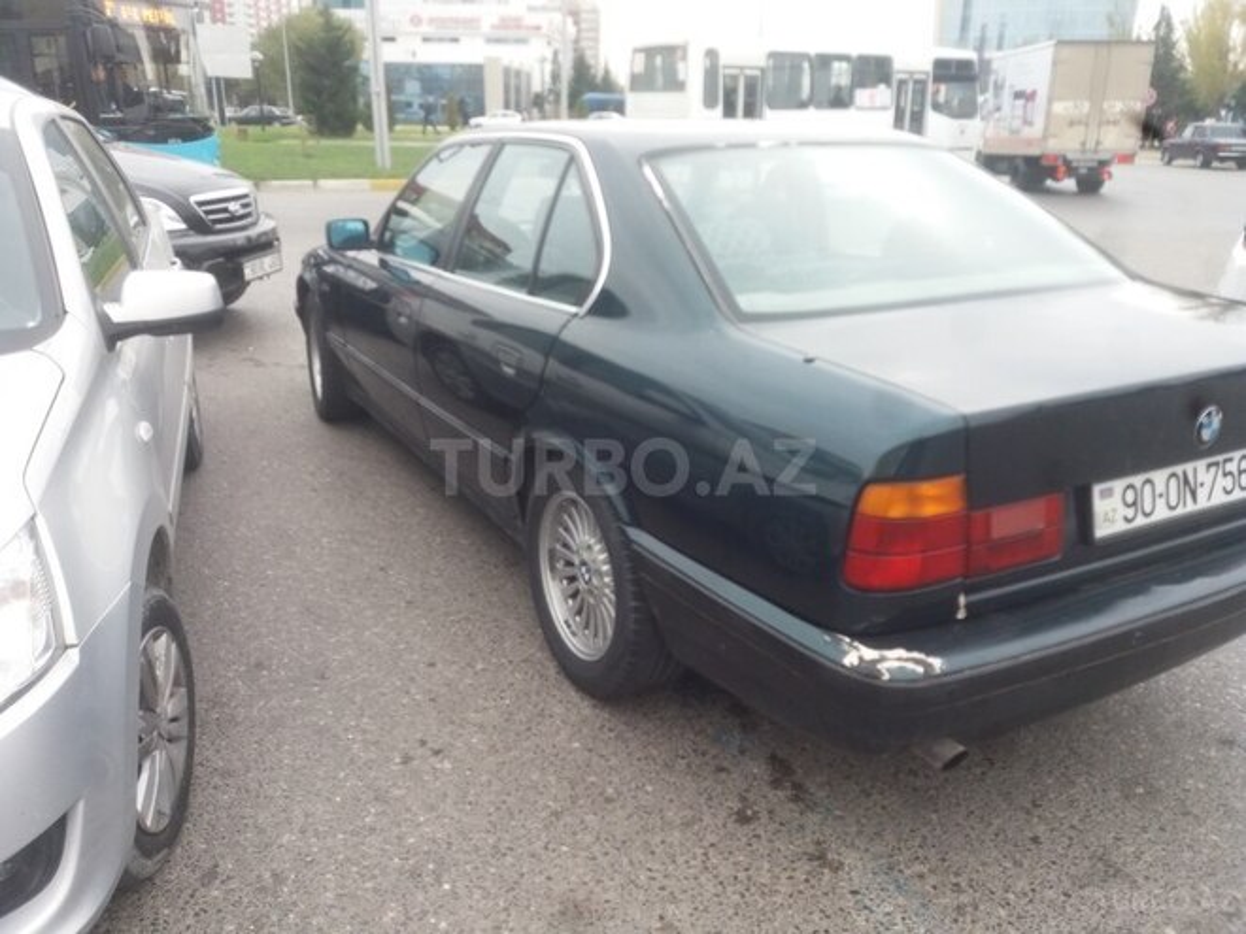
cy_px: 467
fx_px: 1008
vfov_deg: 49.7
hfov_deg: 63.4
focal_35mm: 28
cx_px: 623
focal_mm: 3.7
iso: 64
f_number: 1.9
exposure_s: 1/173
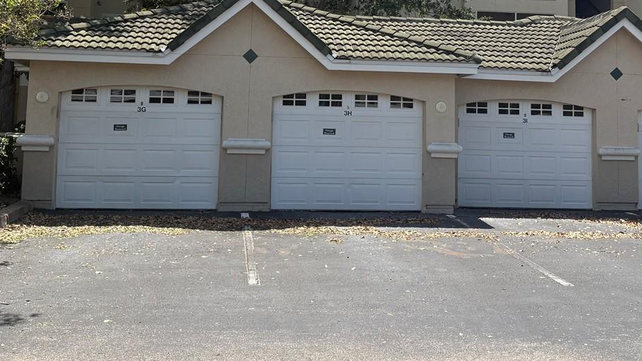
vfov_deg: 23.7
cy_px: 33
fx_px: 834
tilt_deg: +7.9
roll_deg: -1.0
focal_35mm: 49
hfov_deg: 42.1
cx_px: 339
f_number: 1.6
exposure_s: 1/2747
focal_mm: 5.96
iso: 50
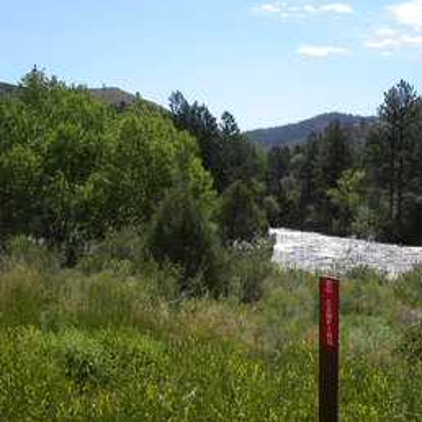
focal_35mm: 52
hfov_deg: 32.5
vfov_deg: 32.7
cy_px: 178
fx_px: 717
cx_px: 288
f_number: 8
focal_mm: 7.8
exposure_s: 1/350
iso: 100
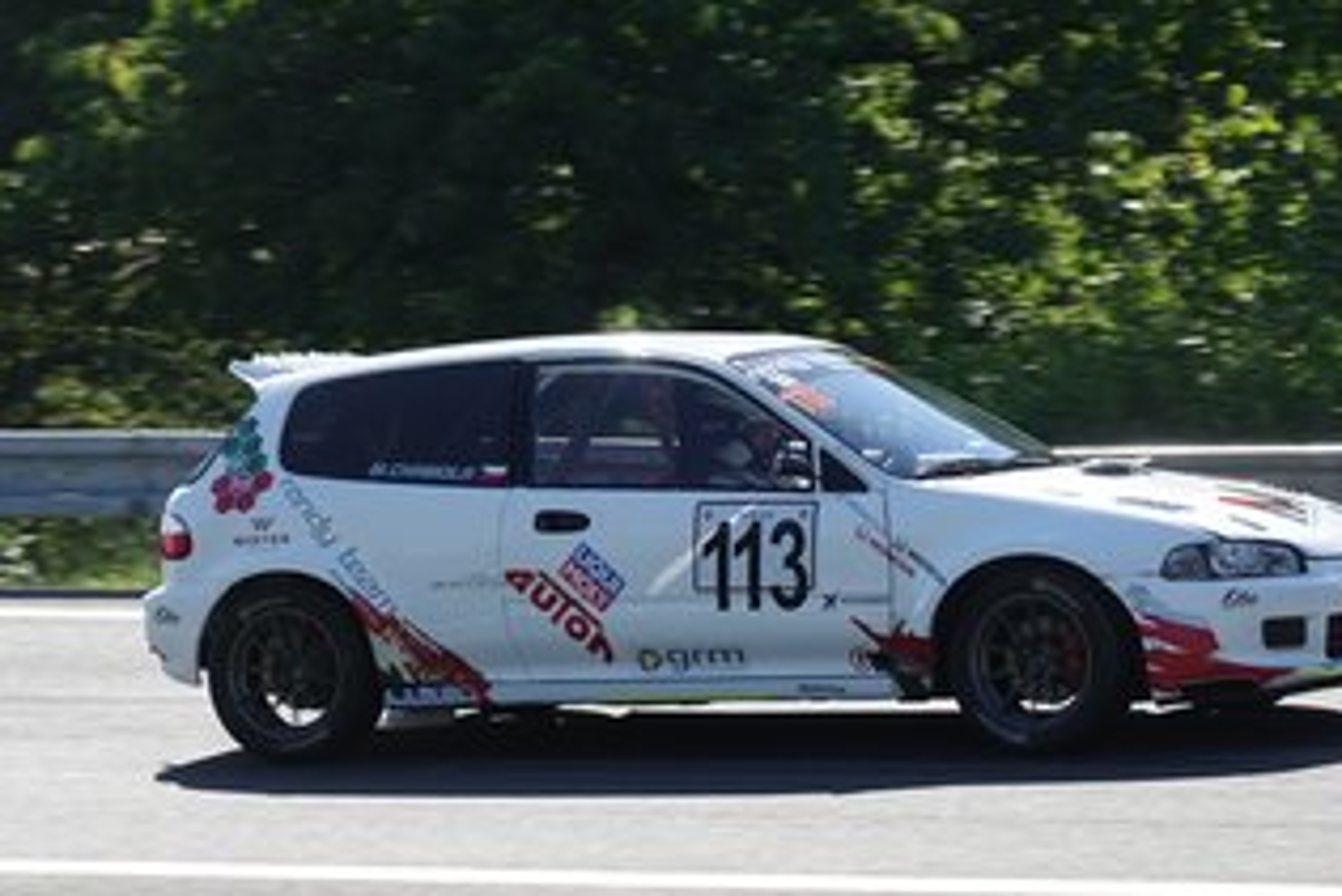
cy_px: 607
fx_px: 7384
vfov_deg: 6.9
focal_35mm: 198
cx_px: 917
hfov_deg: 10.4
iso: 160
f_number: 4
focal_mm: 51.14
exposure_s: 1/800
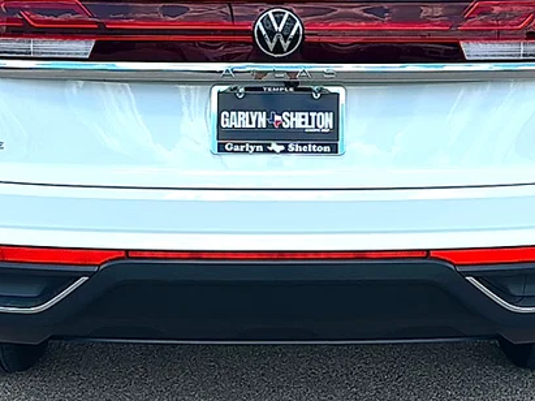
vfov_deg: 23.1
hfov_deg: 30.7
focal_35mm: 63
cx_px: 290
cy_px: 114
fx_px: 973
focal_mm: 6.86
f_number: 1.78
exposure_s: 1/4219
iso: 80
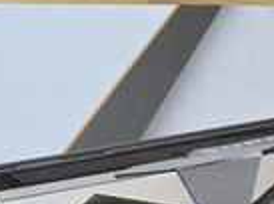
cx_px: 268
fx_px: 797
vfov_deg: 13.0
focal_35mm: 101
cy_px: 388
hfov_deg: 19.0
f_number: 1.8
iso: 320
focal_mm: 5.4
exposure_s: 1/100
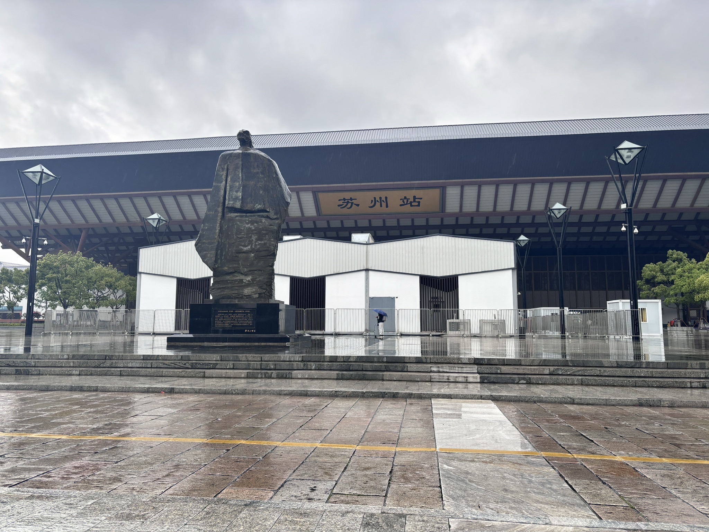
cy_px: 266
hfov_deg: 67.3
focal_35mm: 26
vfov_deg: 53.1
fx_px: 533
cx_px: 354
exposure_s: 1/161
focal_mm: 5.96
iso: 40
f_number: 1.6
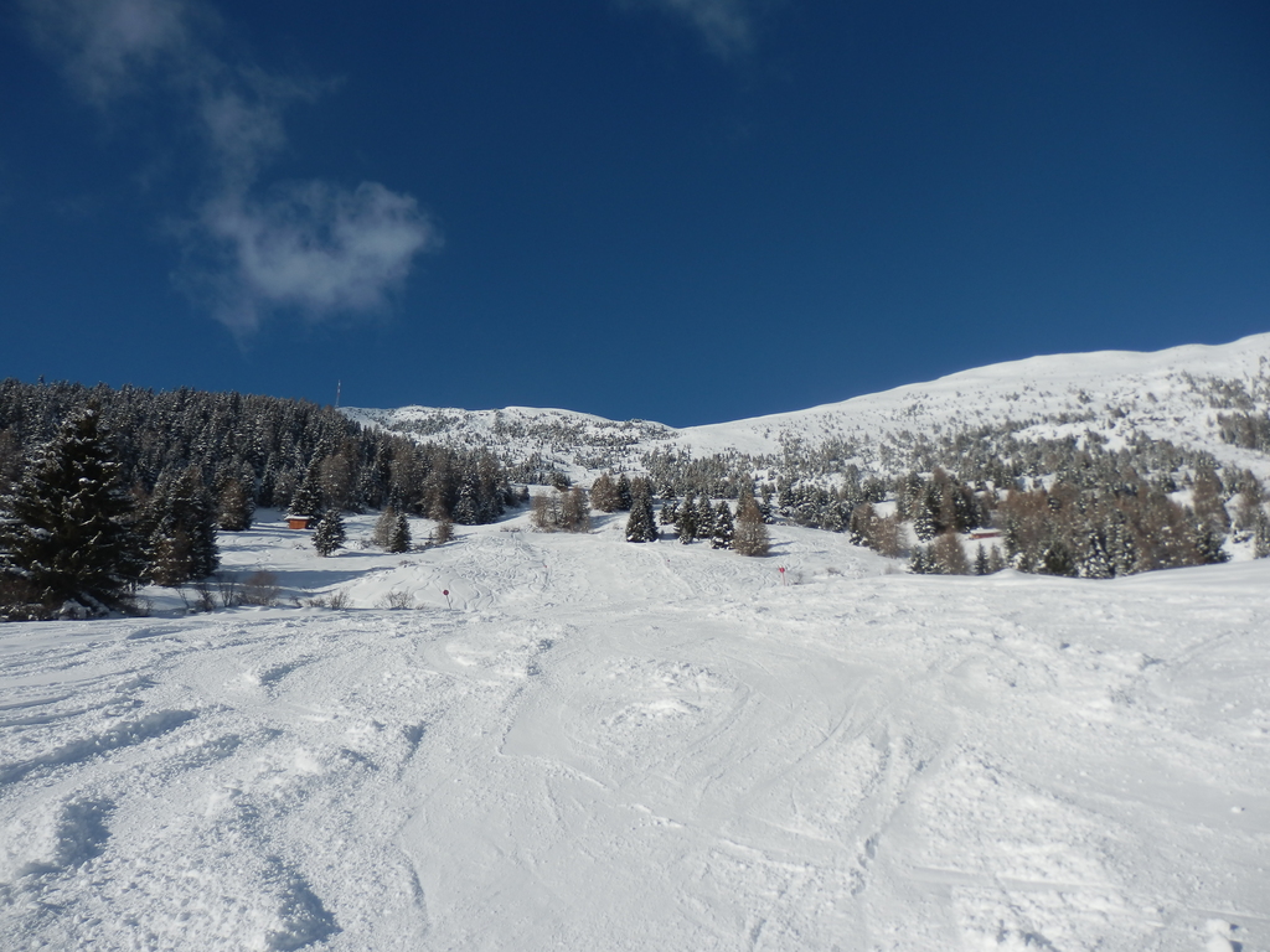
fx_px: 917
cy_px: 476
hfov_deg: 69.4
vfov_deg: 54.9
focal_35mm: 25
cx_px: 635
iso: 80
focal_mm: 4.5
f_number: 8.7
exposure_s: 1/400
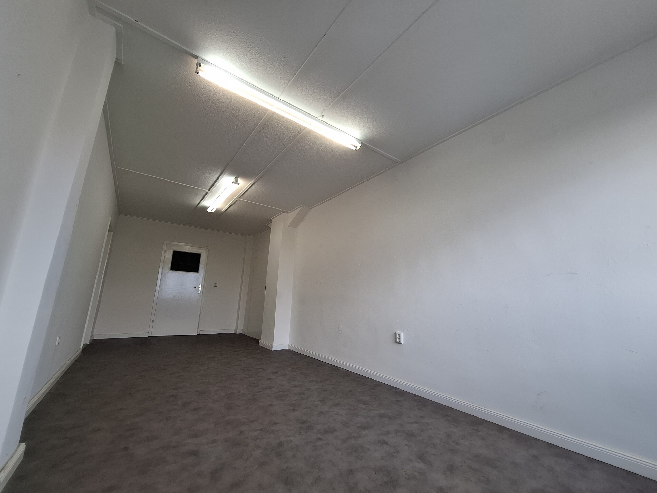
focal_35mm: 13
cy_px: 246
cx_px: 328
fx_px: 247
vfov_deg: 89.9
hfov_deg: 106.2
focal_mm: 1.74
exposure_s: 1/50
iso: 40
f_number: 2.2
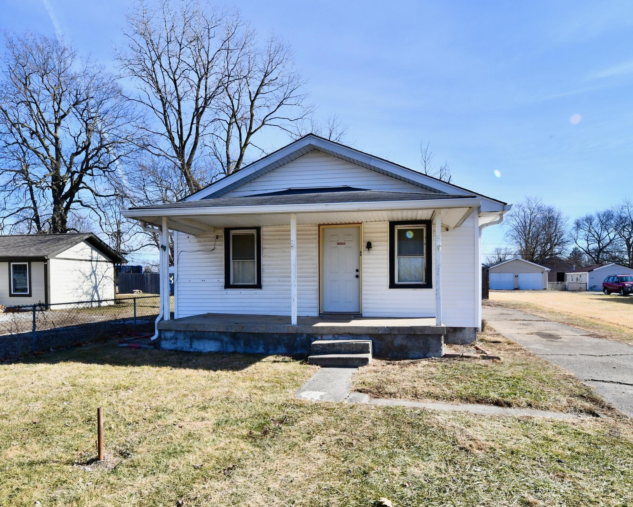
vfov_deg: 80.4
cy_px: 255
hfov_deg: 93.1
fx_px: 300
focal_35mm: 16
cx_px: 309
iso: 640
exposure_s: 1/800
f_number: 14
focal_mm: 14
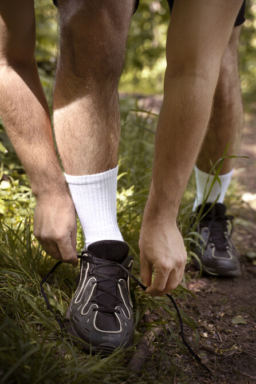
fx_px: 523
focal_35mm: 49
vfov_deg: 40.4
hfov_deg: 27.5
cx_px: 128
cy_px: 192
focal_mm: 49
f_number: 3.5
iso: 250
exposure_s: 1/320
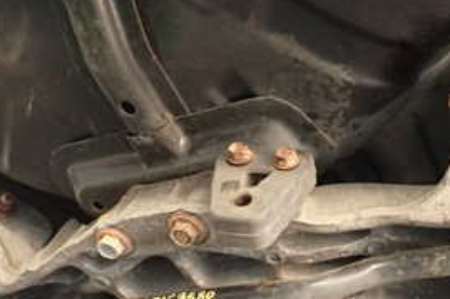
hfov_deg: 33.3
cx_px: 375
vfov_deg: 23.1
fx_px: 725
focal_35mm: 58
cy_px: 234
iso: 320
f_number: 2
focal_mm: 4.5
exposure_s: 1/30
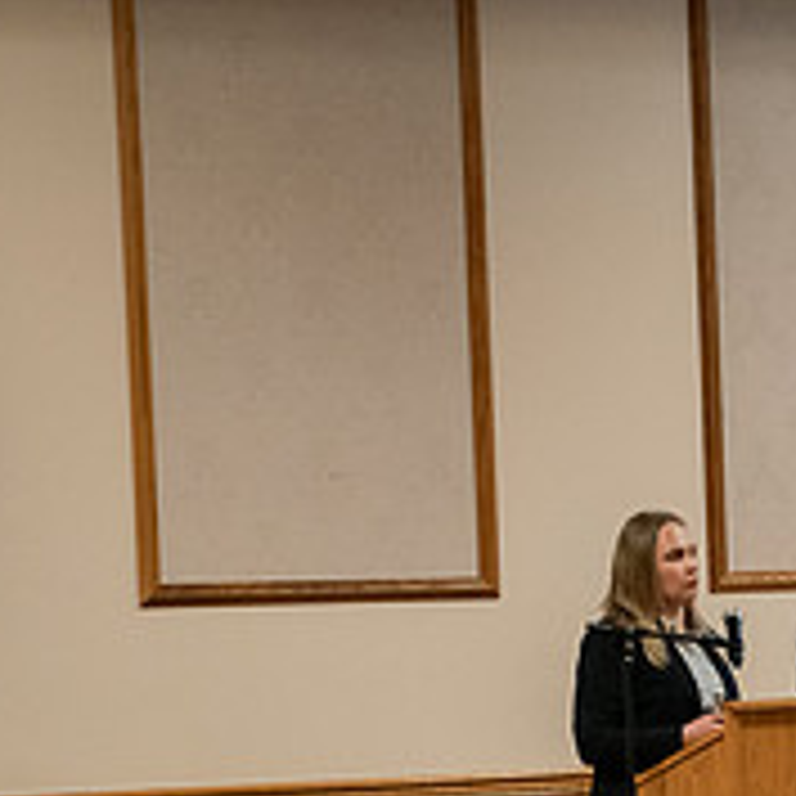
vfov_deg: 10.0
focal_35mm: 173
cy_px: 866
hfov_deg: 10.0
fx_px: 4501
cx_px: 877
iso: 3200
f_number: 3.2
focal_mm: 62
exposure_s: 1/200
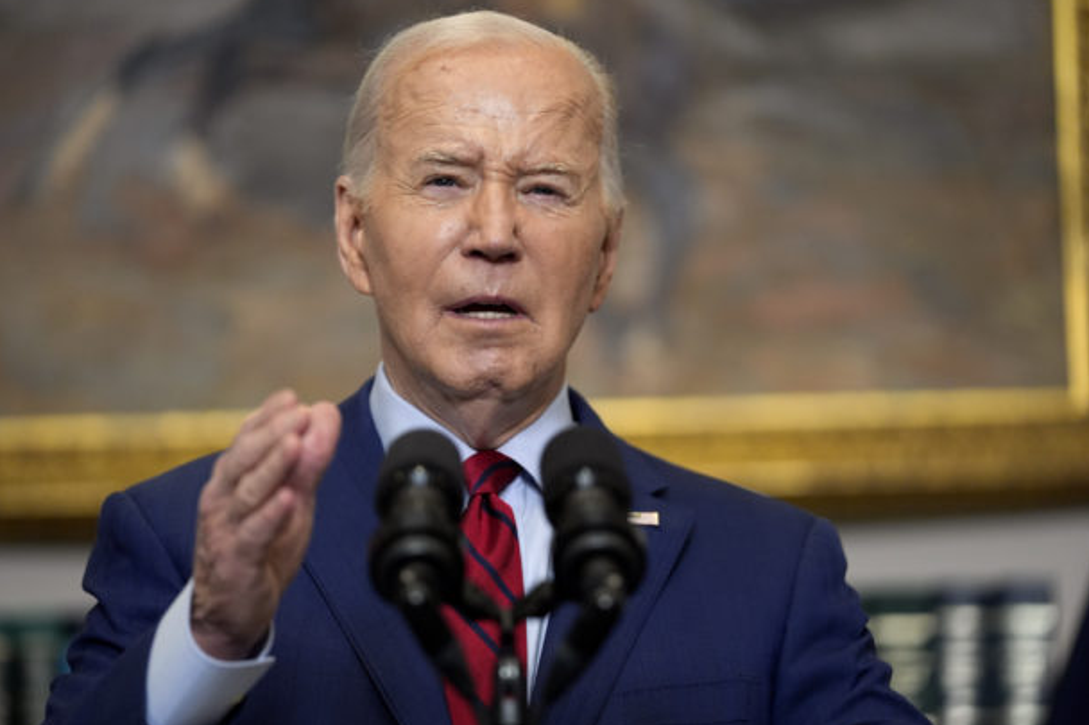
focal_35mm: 156
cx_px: 531
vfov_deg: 8.8
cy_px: 374
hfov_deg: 13.2
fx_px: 4717
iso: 2000
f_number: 2.8
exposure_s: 1/320
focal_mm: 147
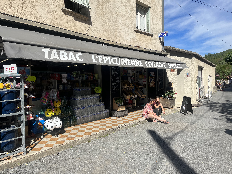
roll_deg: +1.0
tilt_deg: +0.0
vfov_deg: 53.1
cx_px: 116
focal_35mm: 26
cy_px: 87
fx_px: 174
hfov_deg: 67.3
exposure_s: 1/3521
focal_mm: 5.1
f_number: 1.6
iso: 50
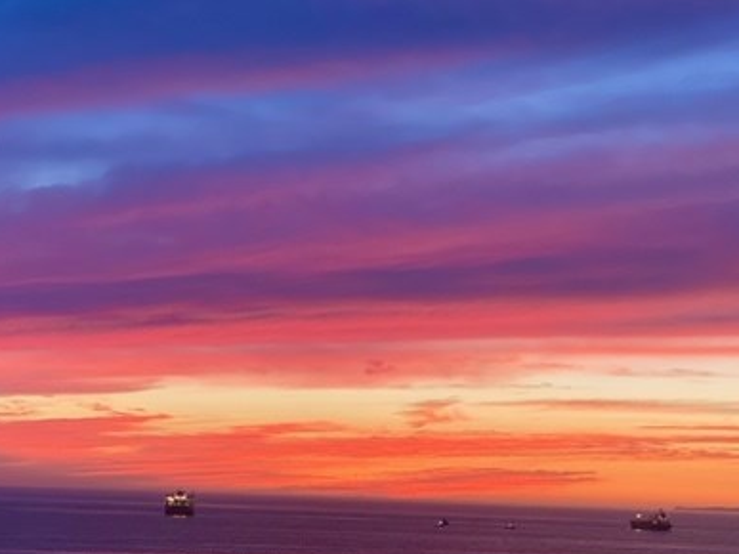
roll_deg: -1.7
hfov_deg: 22.8
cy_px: 365
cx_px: 388
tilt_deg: +4.8
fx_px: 1835
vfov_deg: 17.1
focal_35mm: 86
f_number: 2
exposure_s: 1/122
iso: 100
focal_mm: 6
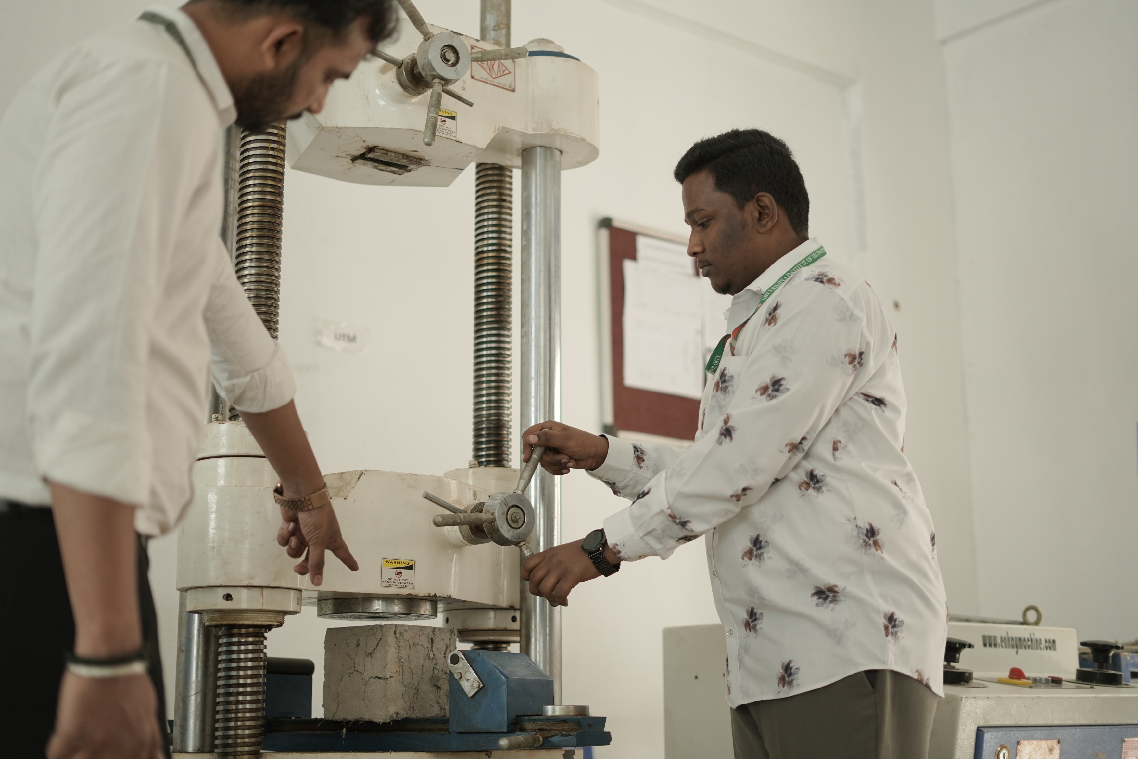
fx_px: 1580
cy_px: 380
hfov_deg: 39.6
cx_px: 569
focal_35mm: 50
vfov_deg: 27.0
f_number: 1.8
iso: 250
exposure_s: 1/250
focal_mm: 50
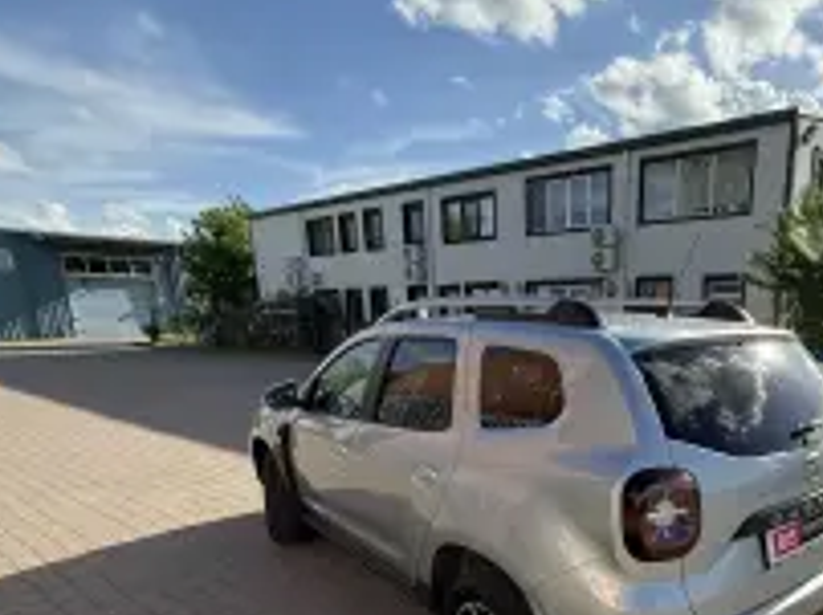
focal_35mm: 25
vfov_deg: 52.0
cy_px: 472
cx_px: 574
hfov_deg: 66.8
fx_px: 594
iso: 64
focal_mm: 2.22
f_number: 2.2
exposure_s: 1/1368
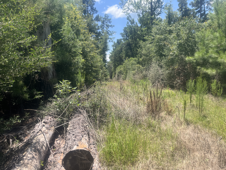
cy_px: 85
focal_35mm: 26
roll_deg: +1.7
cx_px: 113
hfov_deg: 67.3
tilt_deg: -4.5
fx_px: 170
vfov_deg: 53.1
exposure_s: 1/1225
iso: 50
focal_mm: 5.1
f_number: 1.6
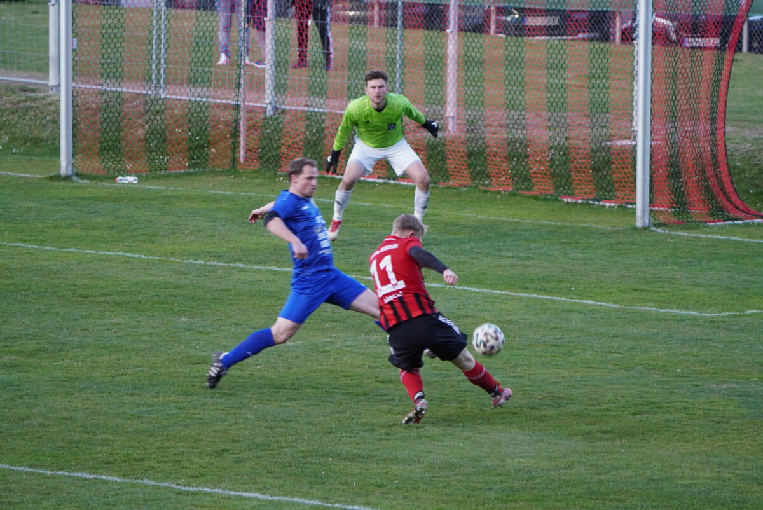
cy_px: 255
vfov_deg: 4.6
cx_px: 382
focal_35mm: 300
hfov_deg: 6.9
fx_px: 6363
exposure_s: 1/320
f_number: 5.6
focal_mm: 200
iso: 800
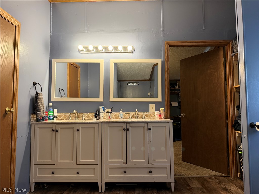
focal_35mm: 24
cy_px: 97
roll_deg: +1.0
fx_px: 180
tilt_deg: +2.3
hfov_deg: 71.6
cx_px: 130
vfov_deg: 56.8
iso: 200
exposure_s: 1/60
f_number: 1.78
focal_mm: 6.76
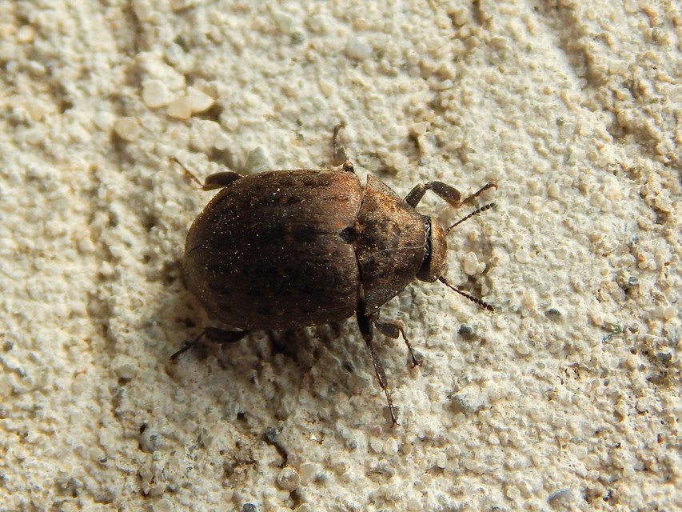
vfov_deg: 15.9
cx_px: 341
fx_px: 1833
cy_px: 256
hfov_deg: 21.1
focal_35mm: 93
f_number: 4.4
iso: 125
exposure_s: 1/400
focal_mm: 16.6
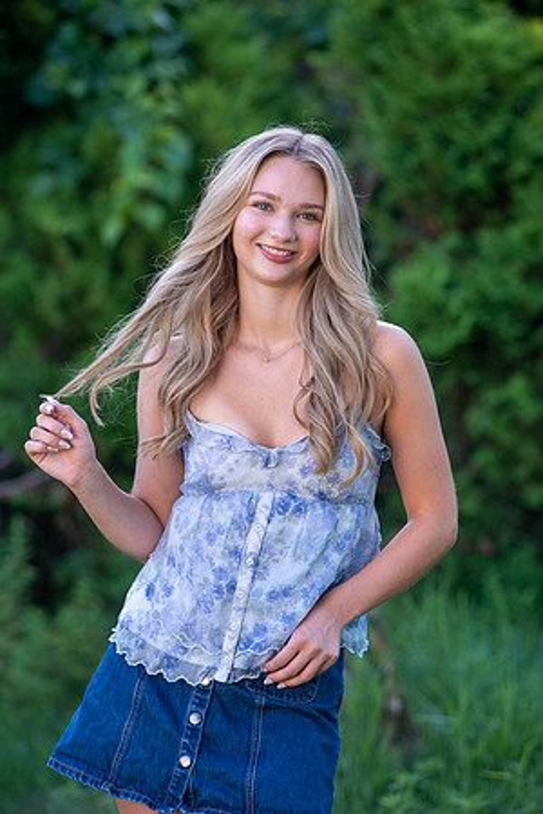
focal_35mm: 125
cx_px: 272
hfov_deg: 11.0
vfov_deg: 16.4
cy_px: 407
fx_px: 2828
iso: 160
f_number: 4
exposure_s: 1/200
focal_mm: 125
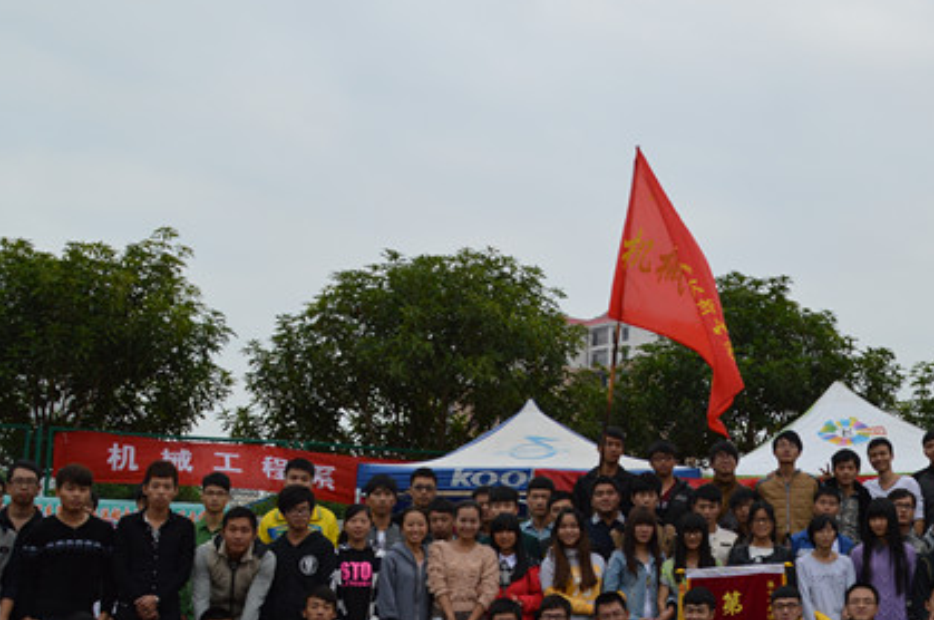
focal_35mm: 63
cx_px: 713
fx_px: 1632
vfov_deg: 21.5
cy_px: 275
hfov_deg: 31.3
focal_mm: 22
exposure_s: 1/125
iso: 140
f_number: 5.6
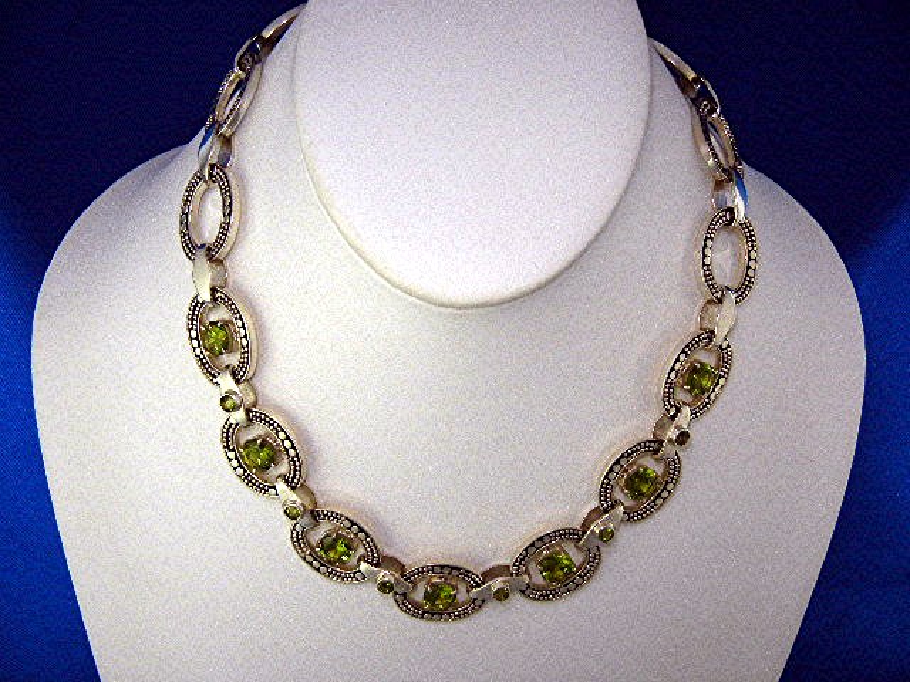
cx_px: 455
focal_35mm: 34
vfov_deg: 41.8
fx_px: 894
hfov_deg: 54.0
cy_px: 341
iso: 230
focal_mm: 6.2
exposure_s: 1/40.6
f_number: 7.2
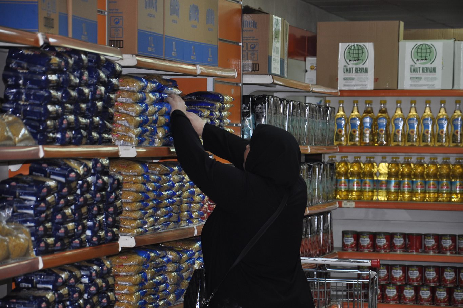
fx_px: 2025
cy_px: 154
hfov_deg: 13.0
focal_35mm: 158
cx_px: 232
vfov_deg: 8.7
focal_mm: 105
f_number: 5.6
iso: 400
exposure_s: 1/60
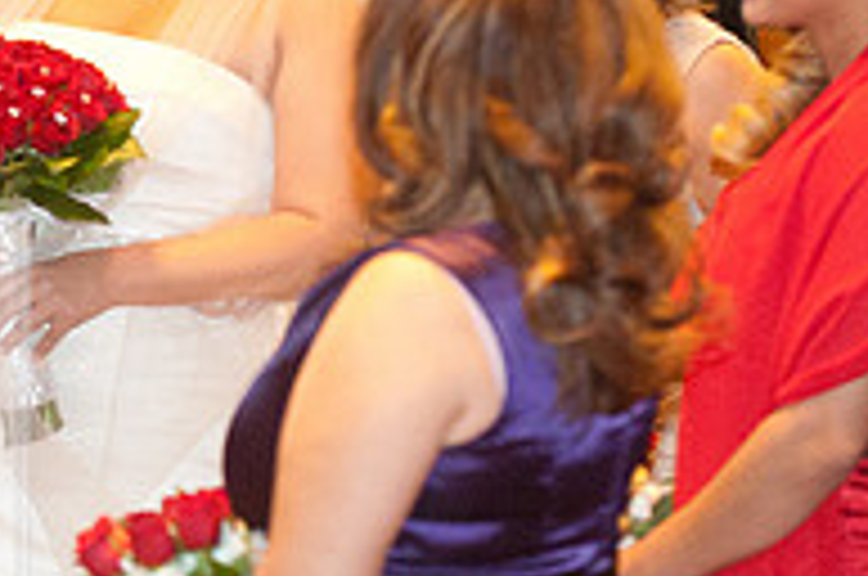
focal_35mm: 391
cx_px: -297
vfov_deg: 3.5
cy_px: 234
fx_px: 9412
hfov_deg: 5.2
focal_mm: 130
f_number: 3.5
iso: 4000
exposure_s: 1/60
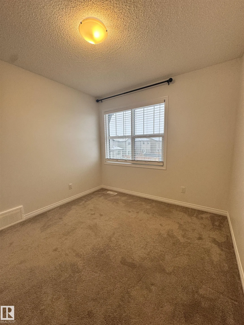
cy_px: 162
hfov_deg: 85.7
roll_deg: +1.2
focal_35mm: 14
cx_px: 122
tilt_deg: -7.9
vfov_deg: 102.1
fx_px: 132
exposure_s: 1/120
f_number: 2.2
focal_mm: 2.22
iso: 200
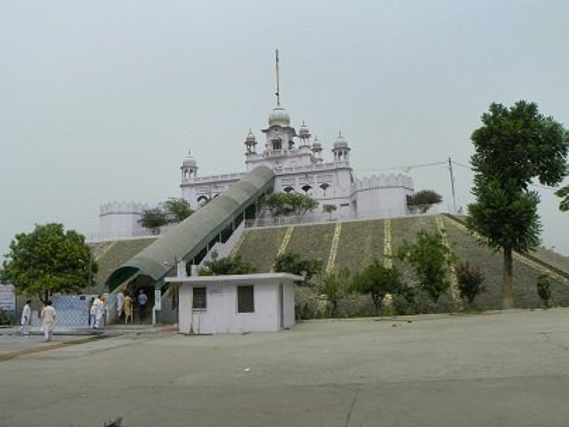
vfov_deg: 48.2
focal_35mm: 29
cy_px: 214
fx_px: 477
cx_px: 284
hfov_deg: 61.7
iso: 64
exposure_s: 1/400
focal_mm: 5.2
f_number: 5.6
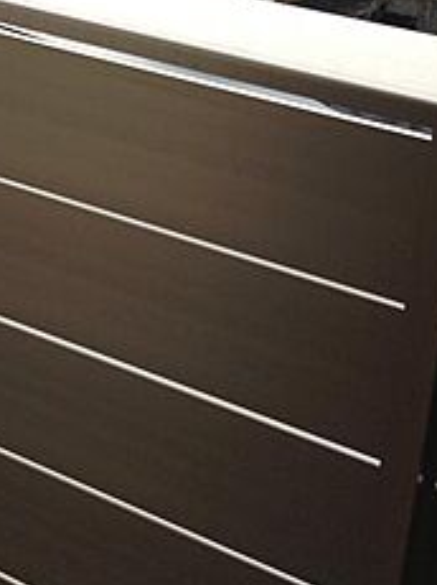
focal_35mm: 92
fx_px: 1551
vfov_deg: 20.9
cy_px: 56
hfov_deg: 15.1
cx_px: -178
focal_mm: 4.13
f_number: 2.4
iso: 50
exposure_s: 1/536
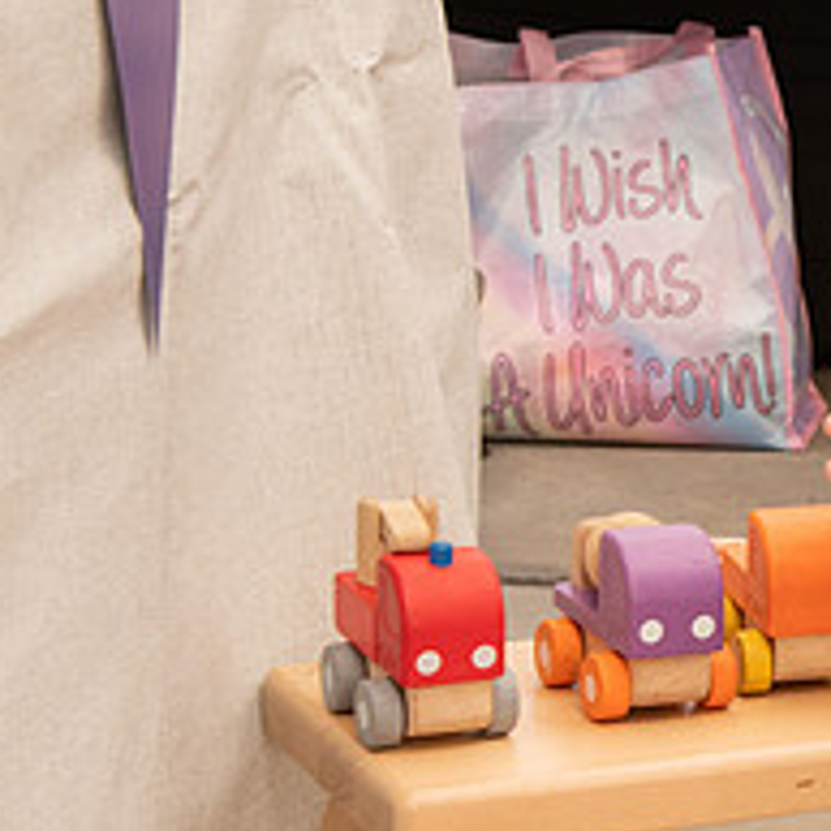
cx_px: 1277
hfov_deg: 11.6
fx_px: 3911
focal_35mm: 144
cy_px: 427
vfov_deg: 12.1
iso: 500
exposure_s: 1/80
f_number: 8
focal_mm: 48
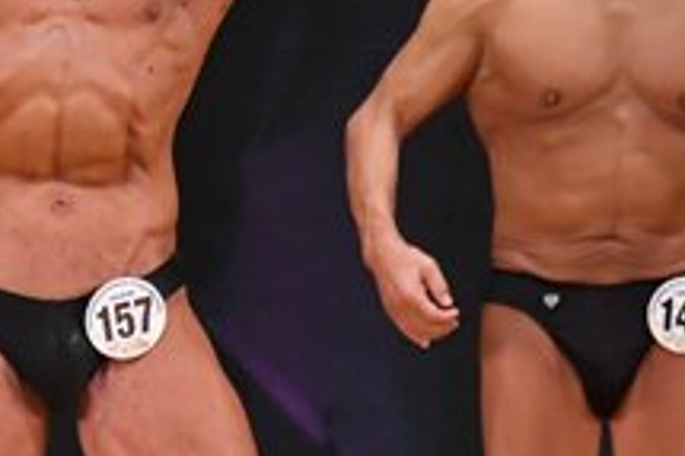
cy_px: 265
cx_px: -320
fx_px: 19564
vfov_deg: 1.3
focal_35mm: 1029
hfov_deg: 2.0
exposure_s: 1/400
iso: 4500
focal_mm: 190
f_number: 5.6
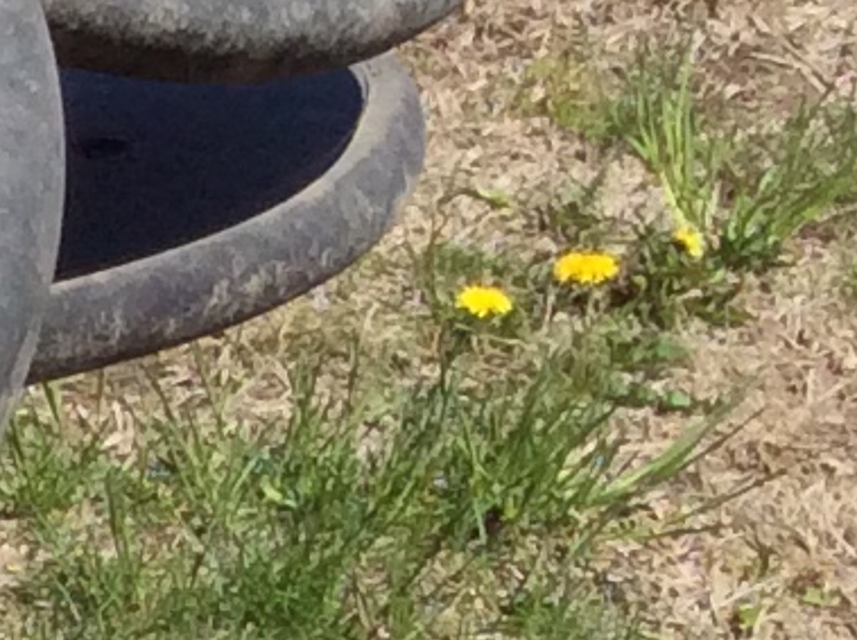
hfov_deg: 7.8
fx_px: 5413
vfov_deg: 6.5
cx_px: -1766
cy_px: 1481
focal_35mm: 219
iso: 32
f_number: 2.4
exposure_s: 1/1330
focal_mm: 3.3
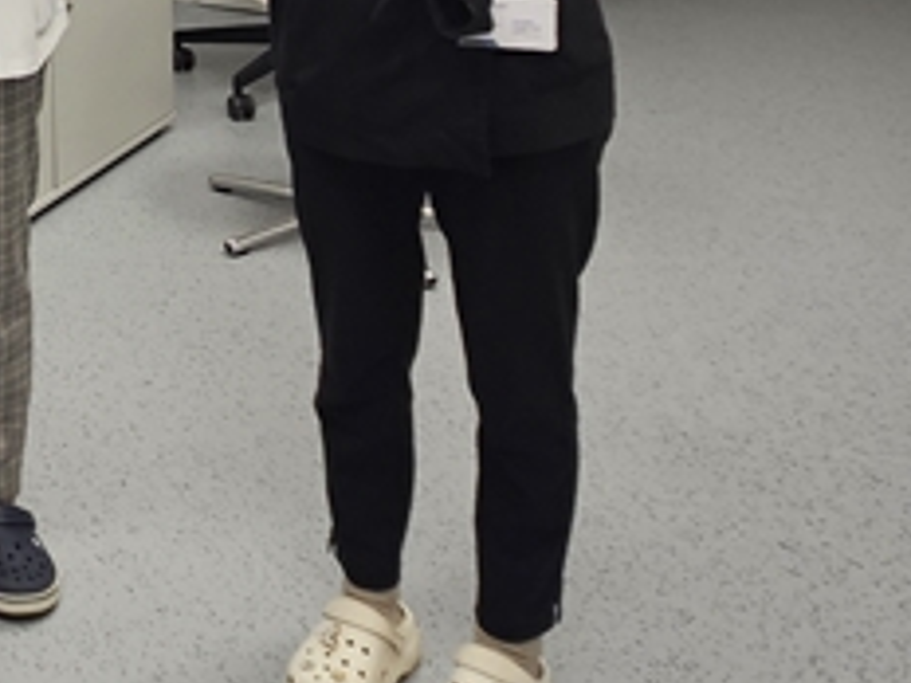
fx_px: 1474
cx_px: -420
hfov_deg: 26.2
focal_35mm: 56
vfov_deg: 23.5
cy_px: -165
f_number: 2.2
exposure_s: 1/50
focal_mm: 2.2
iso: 64
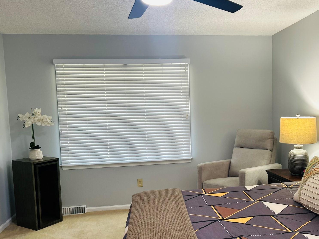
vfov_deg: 39.6
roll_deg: +1.1
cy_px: 136
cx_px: 196
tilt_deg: -5.0
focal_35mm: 36
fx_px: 332
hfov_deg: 50.9
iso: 80
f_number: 1.5
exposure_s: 1/60
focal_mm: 5.7
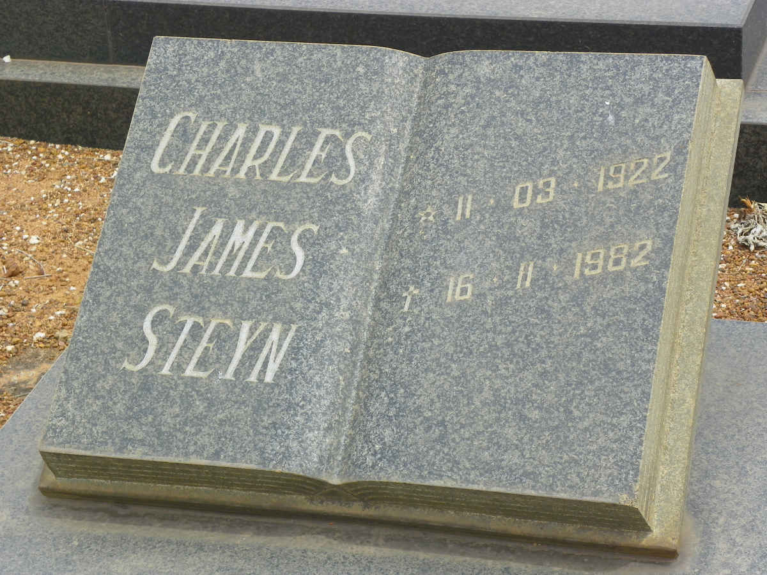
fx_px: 2282
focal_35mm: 103
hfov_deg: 19.1
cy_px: 288
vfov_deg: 14.4
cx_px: 384
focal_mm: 18.3
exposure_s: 1/160
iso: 64
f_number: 5
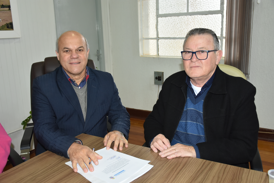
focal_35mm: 34
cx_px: 137
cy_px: 92
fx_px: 263
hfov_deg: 55.1
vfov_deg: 38.4
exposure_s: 1/60
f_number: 3.8
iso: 800
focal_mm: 23
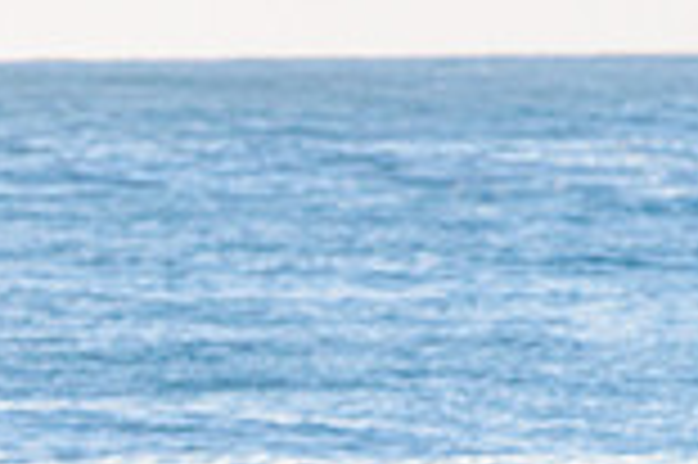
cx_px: -122
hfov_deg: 1.1
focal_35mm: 1876
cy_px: 795
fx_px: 36335
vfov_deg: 0.7
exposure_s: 1/1600
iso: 720
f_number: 5.6
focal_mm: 500
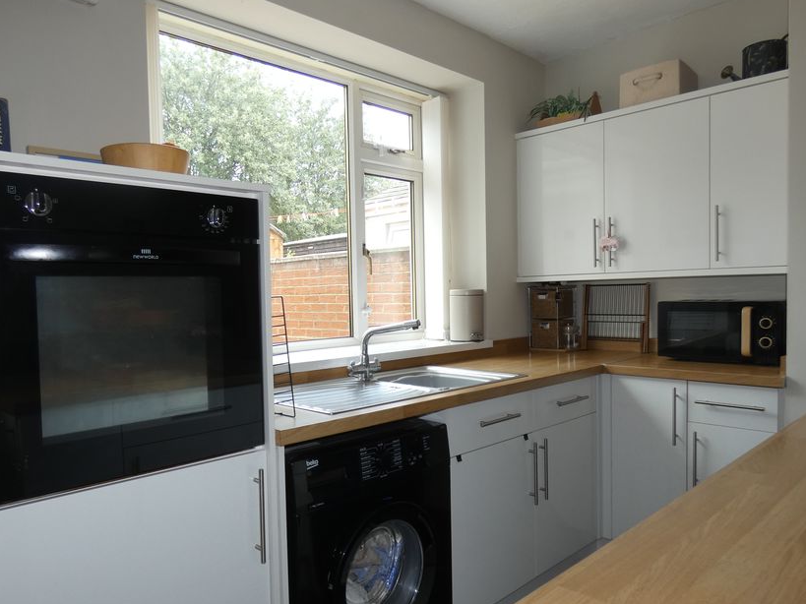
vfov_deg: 54.8
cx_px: 359
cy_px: 323
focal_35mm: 25
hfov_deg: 69.2
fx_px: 582
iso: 80
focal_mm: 3.6
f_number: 2.8
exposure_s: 1/60
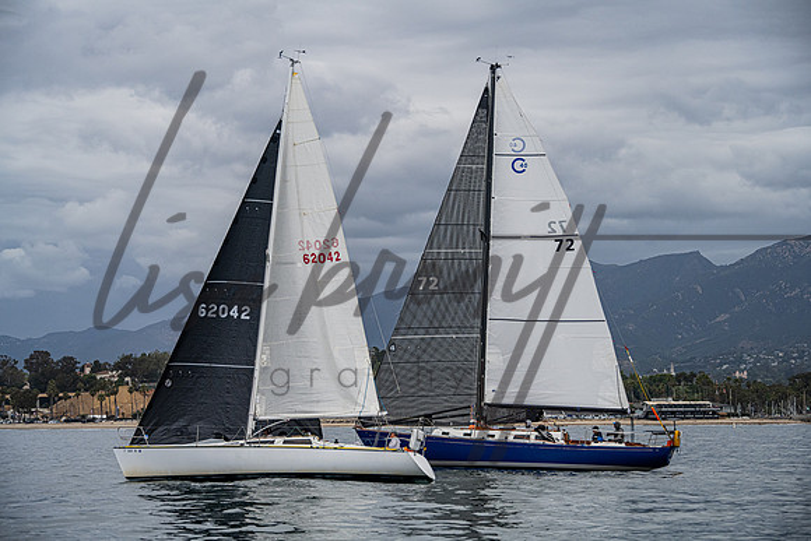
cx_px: 406
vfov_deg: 14.4
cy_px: 270
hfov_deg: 21.5
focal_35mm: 95
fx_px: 2141
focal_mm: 95
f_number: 6.3
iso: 800
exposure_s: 1/5000
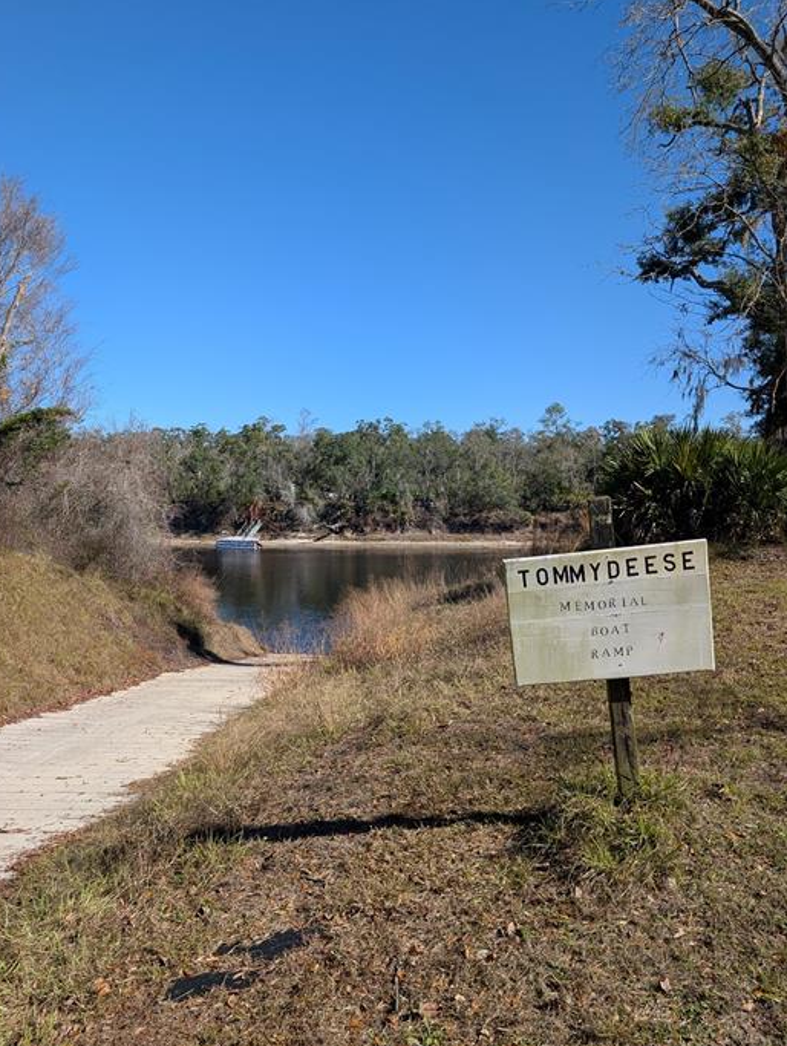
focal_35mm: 27
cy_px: 554
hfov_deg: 51.4
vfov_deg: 65.2
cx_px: 375
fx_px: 817
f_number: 1.68
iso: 21
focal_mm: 6.9
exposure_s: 1/962
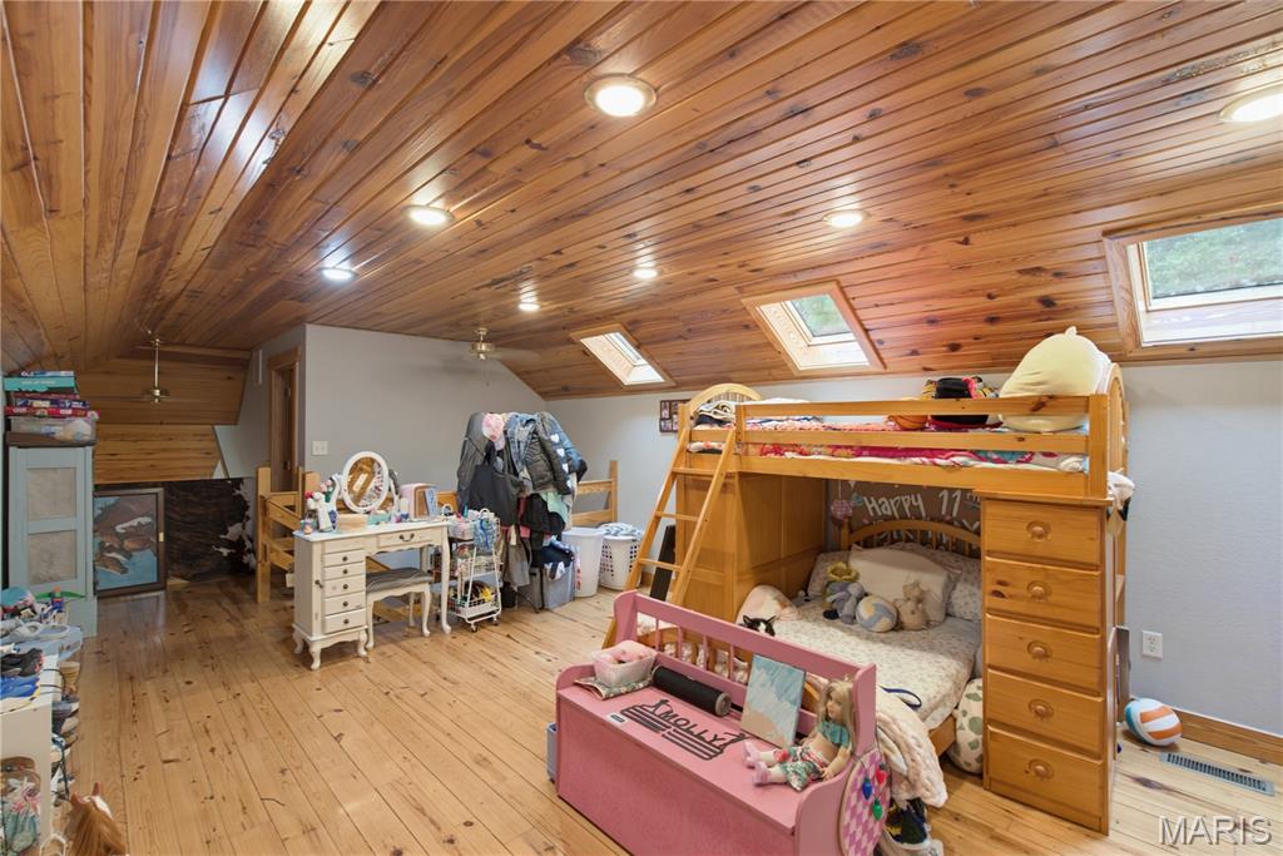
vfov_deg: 73.8
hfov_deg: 96.7
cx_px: 642
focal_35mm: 16
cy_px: 428
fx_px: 570
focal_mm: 16
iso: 250
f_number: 6.3
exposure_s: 1/1.67
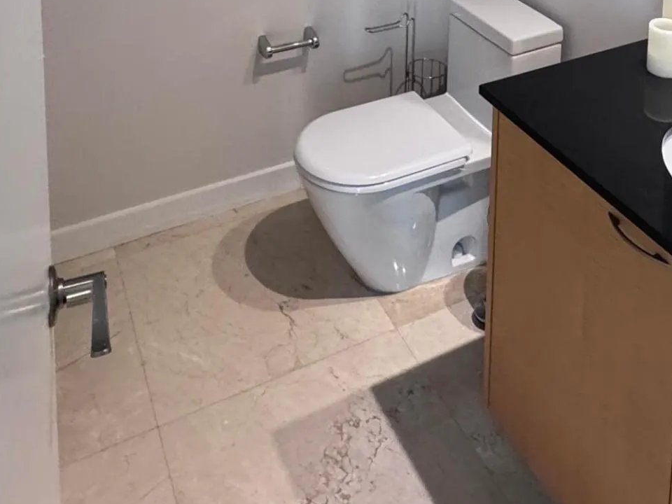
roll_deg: -1.3
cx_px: 424
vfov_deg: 26.6
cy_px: -216
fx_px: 815
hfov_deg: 44.4
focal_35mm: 42
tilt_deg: -7.8
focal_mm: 2.22
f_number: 2.2
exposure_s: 1/60
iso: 320
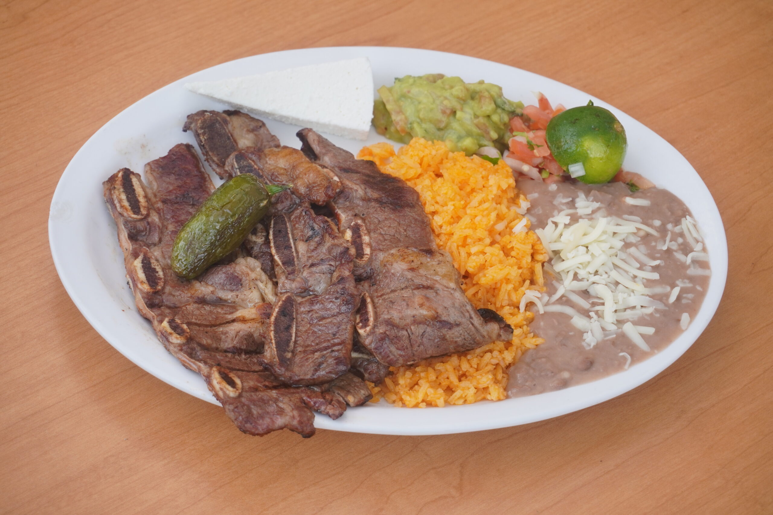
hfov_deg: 27.0
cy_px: 258
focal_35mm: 75
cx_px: 386
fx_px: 1610
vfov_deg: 18.2
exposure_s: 1/125
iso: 320
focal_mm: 50
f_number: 5.6
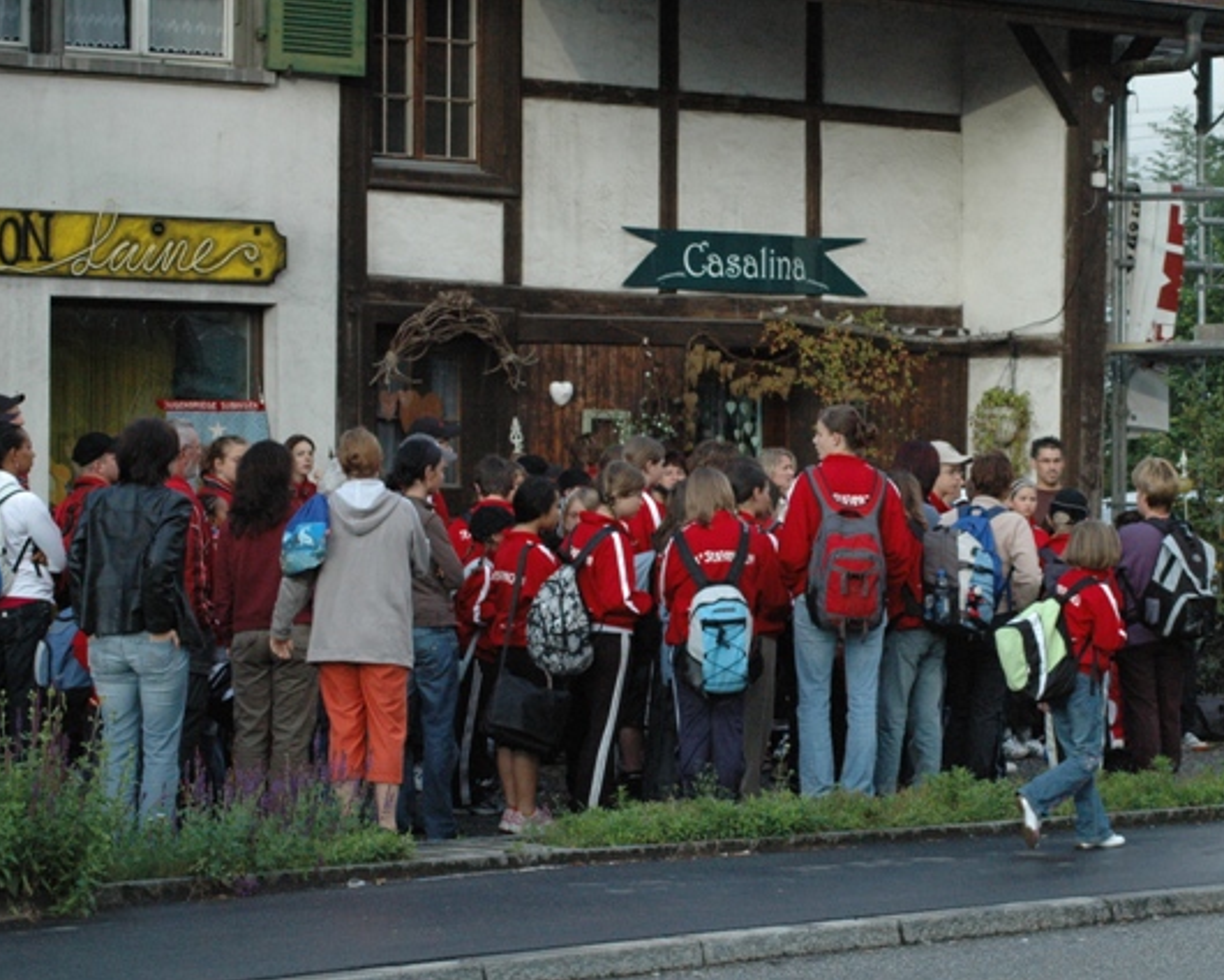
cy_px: 490
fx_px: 4311
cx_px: 730
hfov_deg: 16.1
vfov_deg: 13.0
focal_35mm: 119
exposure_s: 1/320
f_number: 9
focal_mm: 70
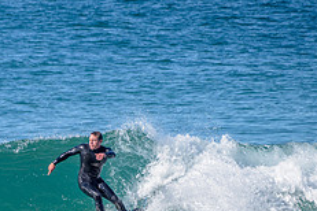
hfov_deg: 1.6
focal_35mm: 1257
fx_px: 11068
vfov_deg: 1.1
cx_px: -34
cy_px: 221
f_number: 5.6
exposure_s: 1/2000
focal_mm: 500
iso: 200
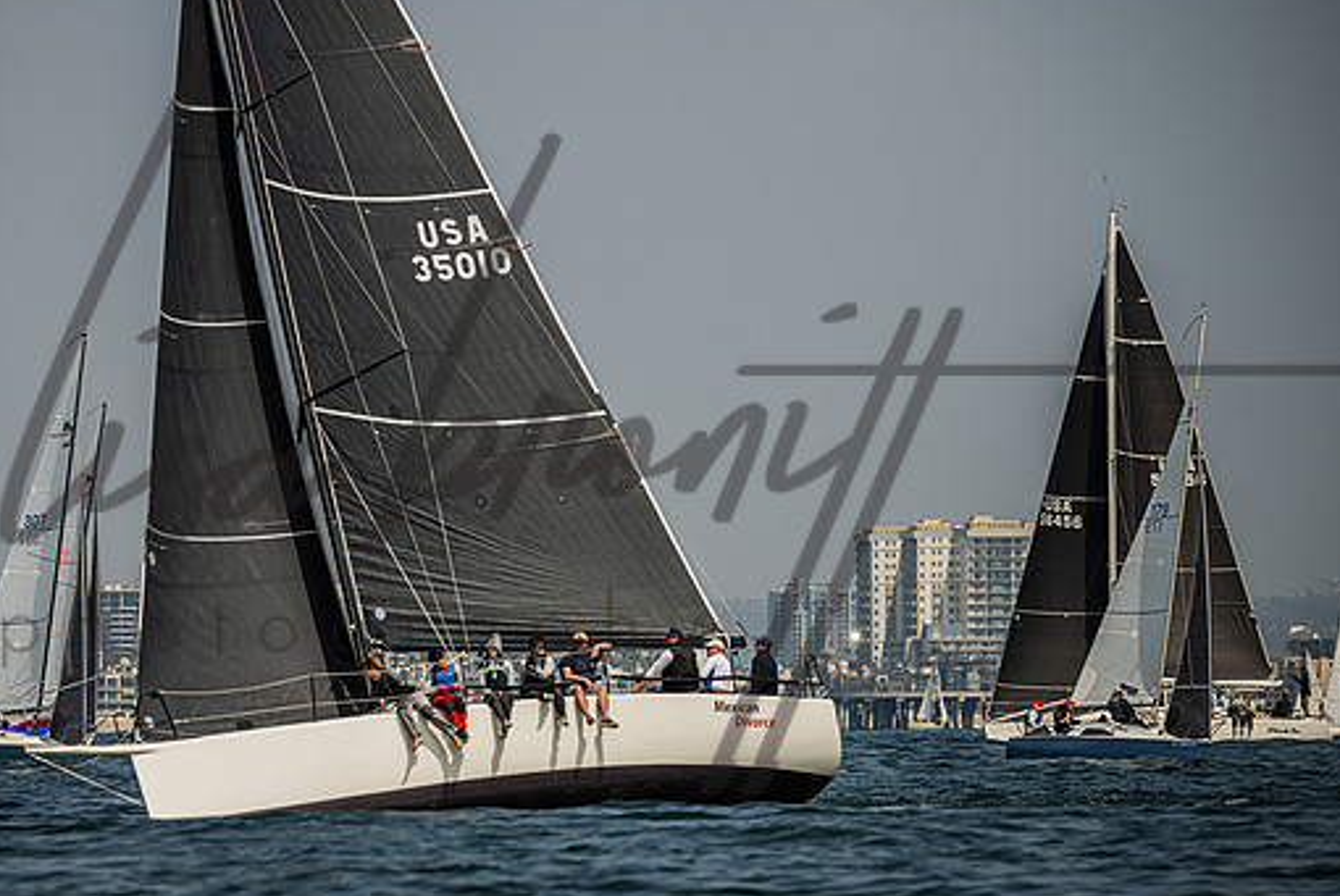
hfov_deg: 7.6
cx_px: 504
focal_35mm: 272
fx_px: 10133
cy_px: 461
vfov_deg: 5.1
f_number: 5
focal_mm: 210
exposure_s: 1/4000
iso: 280
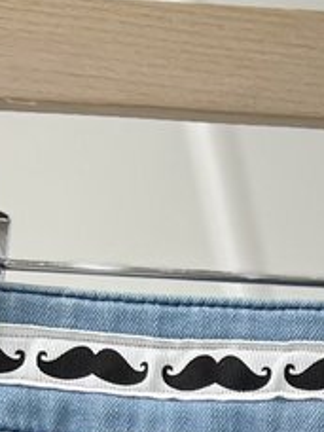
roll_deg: -1.5
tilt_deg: -8.0
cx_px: 411
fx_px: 1710
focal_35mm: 137
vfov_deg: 12.6
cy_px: 862
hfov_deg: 10.6
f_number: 1.5
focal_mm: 5.7
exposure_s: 1/120
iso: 64
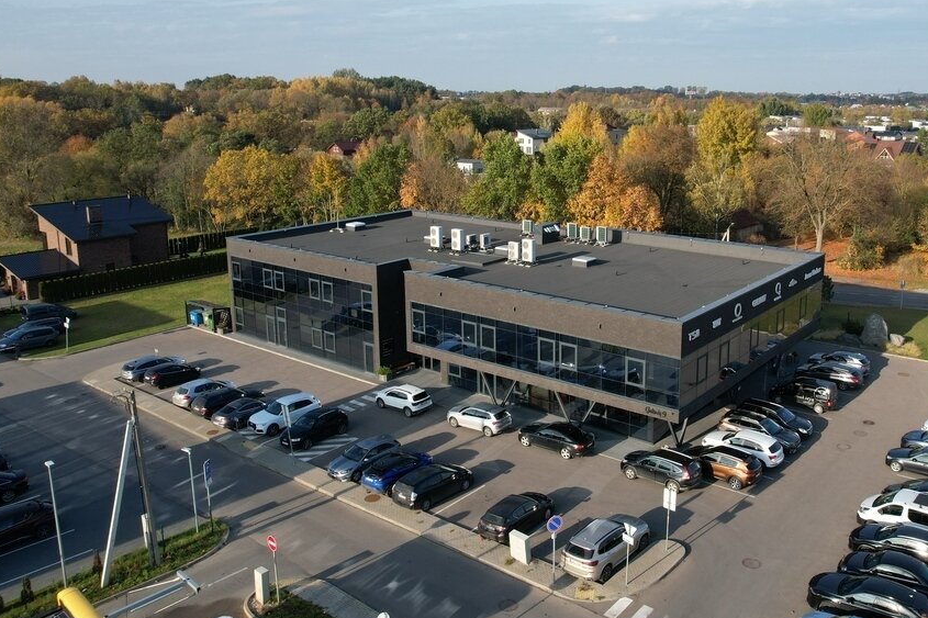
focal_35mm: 30
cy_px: 231
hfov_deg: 61.4
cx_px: 557
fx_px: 773
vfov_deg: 43.2
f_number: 2.8
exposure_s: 1/1250
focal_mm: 8.38
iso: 120
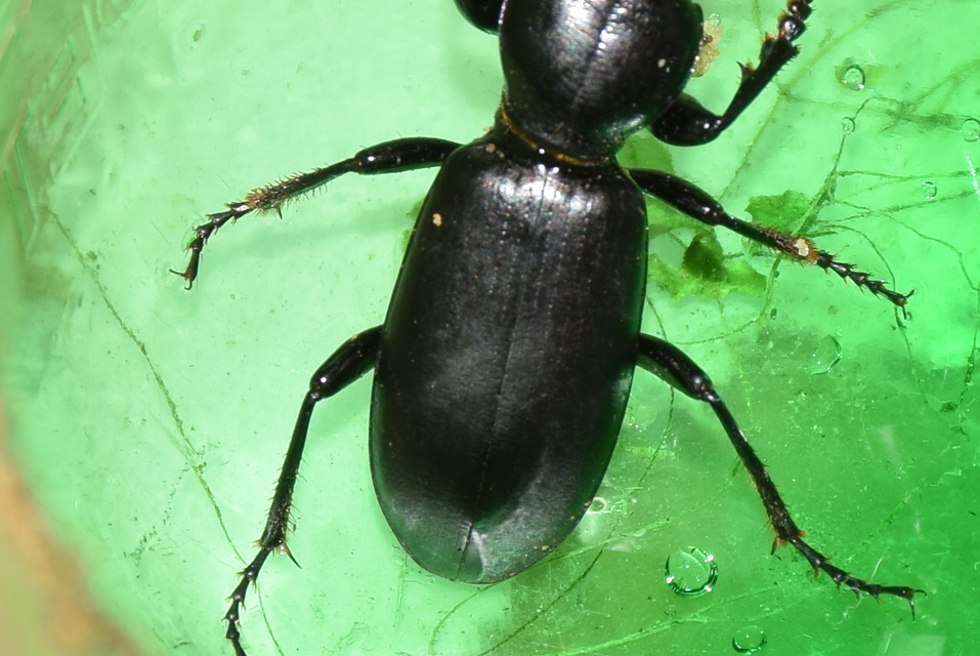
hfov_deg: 9.8
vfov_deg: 6.6
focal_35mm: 210
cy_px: 328
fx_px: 5722
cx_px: 490
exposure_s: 1/160
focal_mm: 140
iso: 100
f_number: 11
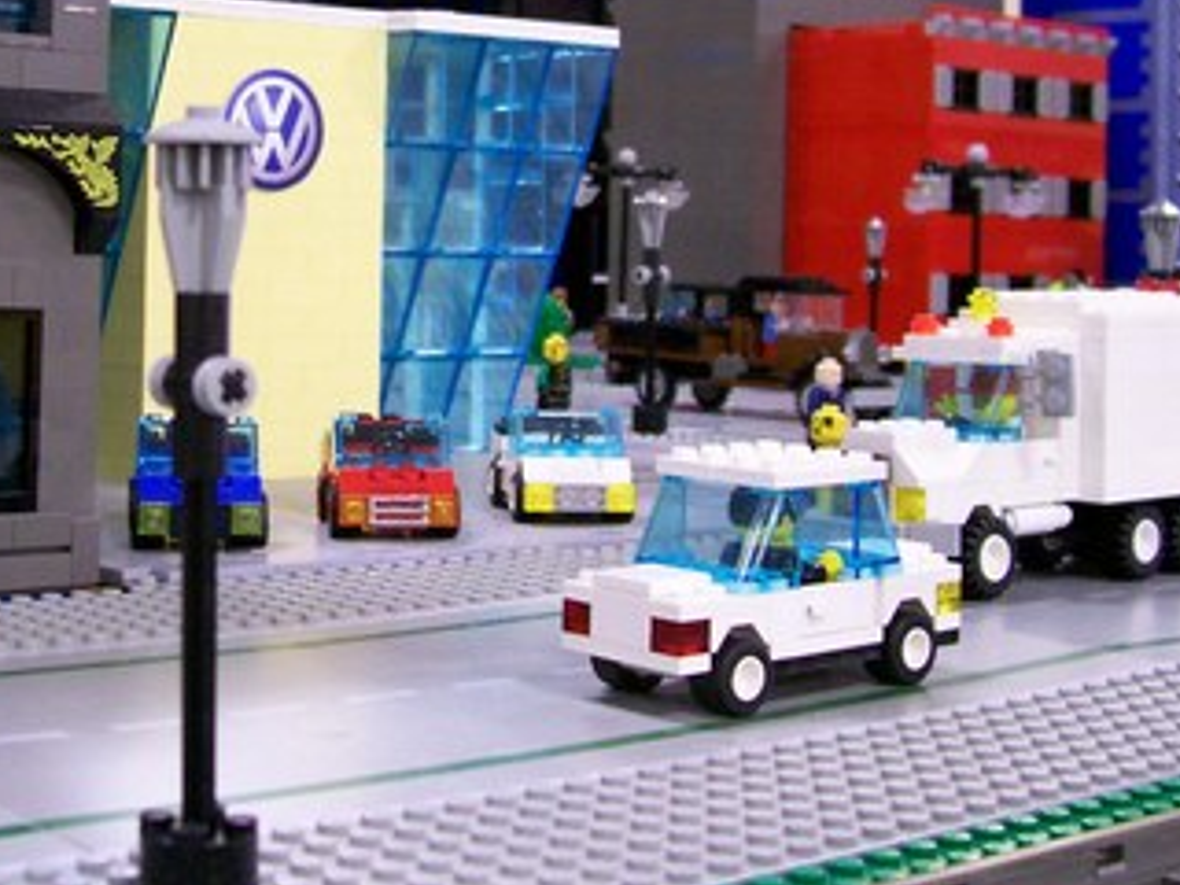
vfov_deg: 21.4
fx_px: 2318
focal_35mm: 68
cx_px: 365
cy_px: 181
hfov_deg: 28.3
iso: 160
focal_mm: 5.6
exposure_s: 1/8
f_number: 2.7
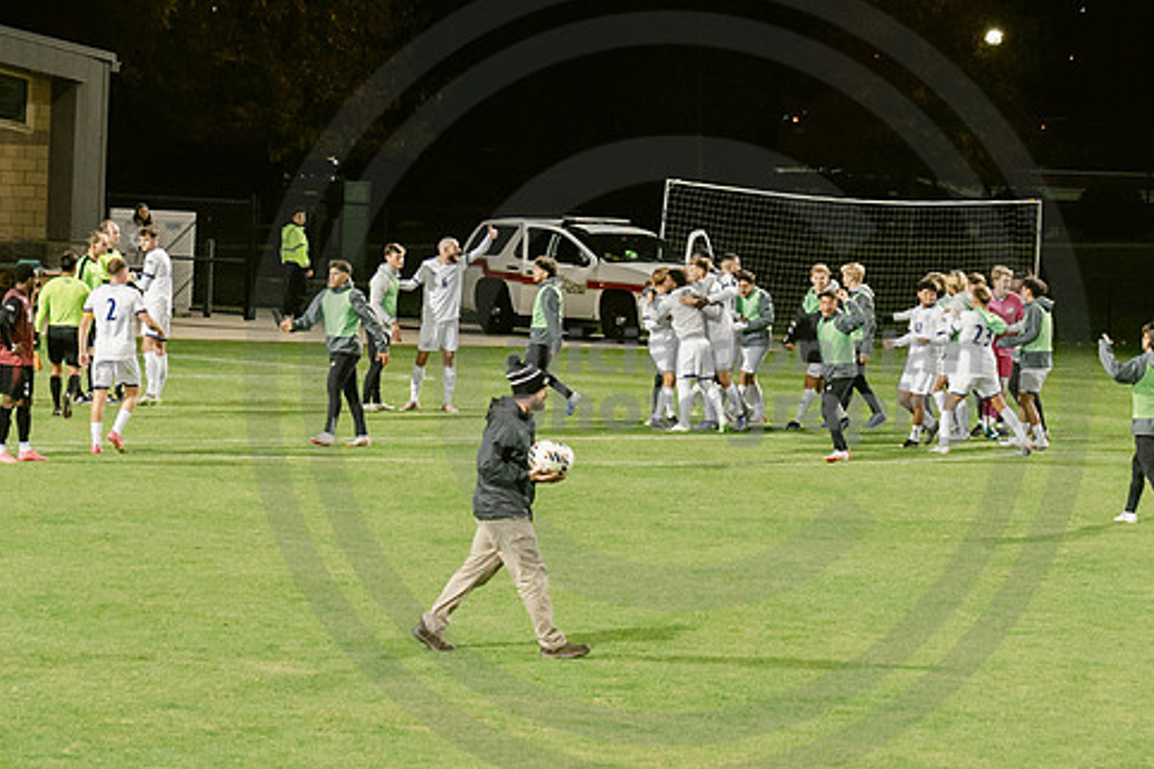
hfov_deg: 10.1
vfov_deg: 6.7
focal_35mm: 204
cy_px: 357
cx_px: 901
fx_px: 6539
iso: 2000
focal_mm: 70
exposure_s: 1/160
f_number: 4
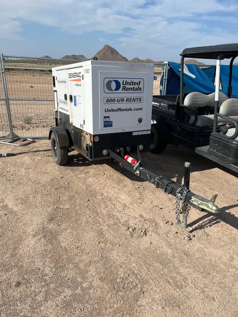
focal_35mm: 26
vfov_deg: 67.3
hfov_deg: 53.1
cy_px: 158
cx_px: 119
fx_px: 238
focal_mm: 5.1
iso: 50
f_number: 1.6
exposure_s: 1/4484
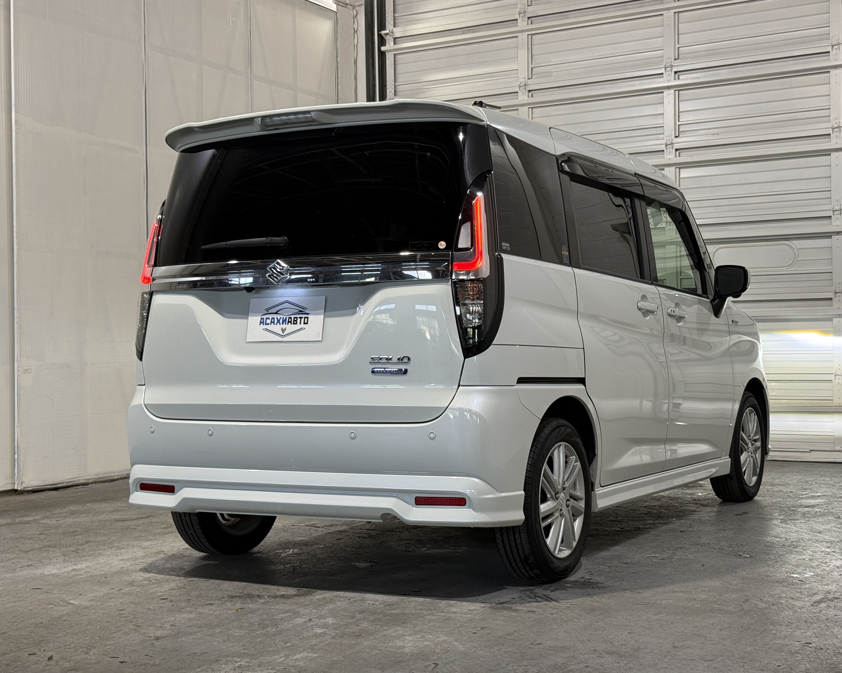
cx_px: 451
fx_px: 1271
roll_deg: +0.4
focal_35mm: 51
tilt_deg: +0.5
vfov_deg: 29.7
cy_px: 335
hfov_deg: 36.6
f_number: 1.78
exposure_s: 1/60
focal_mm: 6.76
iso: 64
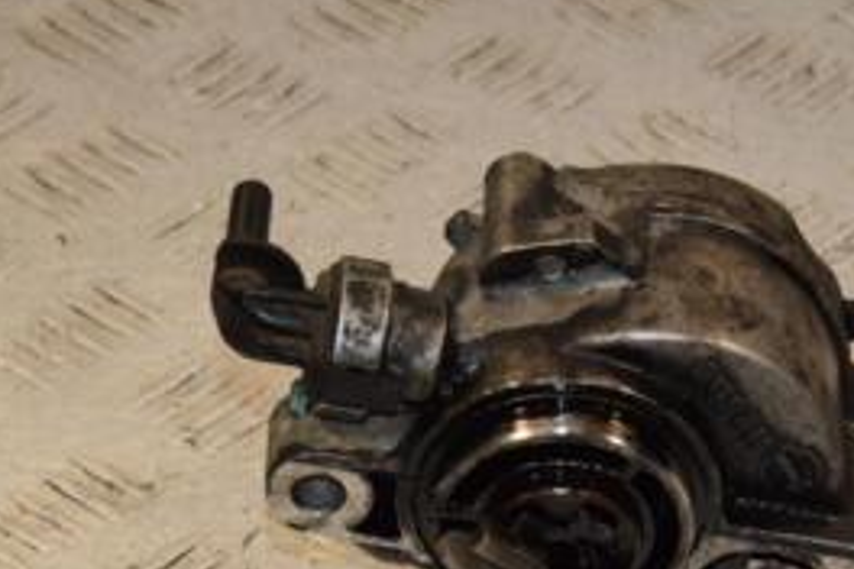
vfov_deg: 6.9
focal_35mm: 198
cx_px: 747
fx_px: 4697
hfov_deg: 10.3
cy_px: 343
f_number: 8
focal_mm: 58
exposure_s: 1/200
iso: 800
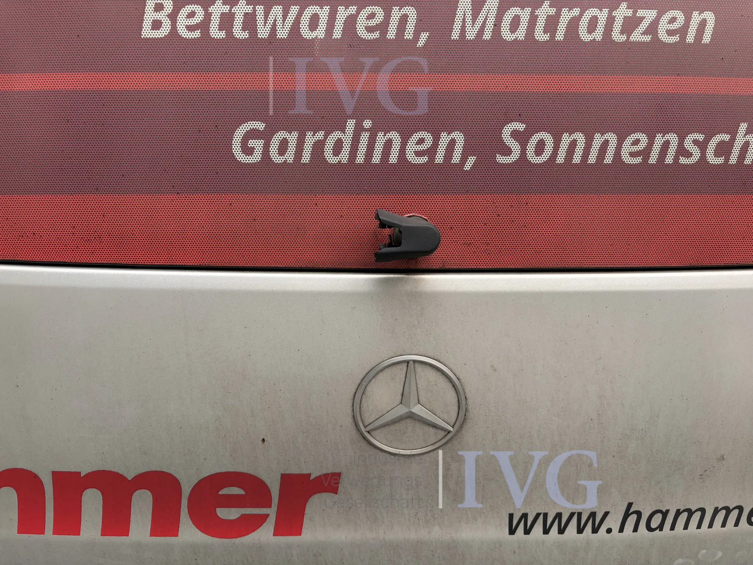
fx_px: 566
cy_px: 282
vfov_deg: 53.1
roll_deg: -0.4
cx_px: 376
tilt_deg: -19.0
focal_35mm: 26
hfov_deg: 67.3
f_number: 1.6
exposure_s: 1/122
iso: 40
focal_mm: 5.96
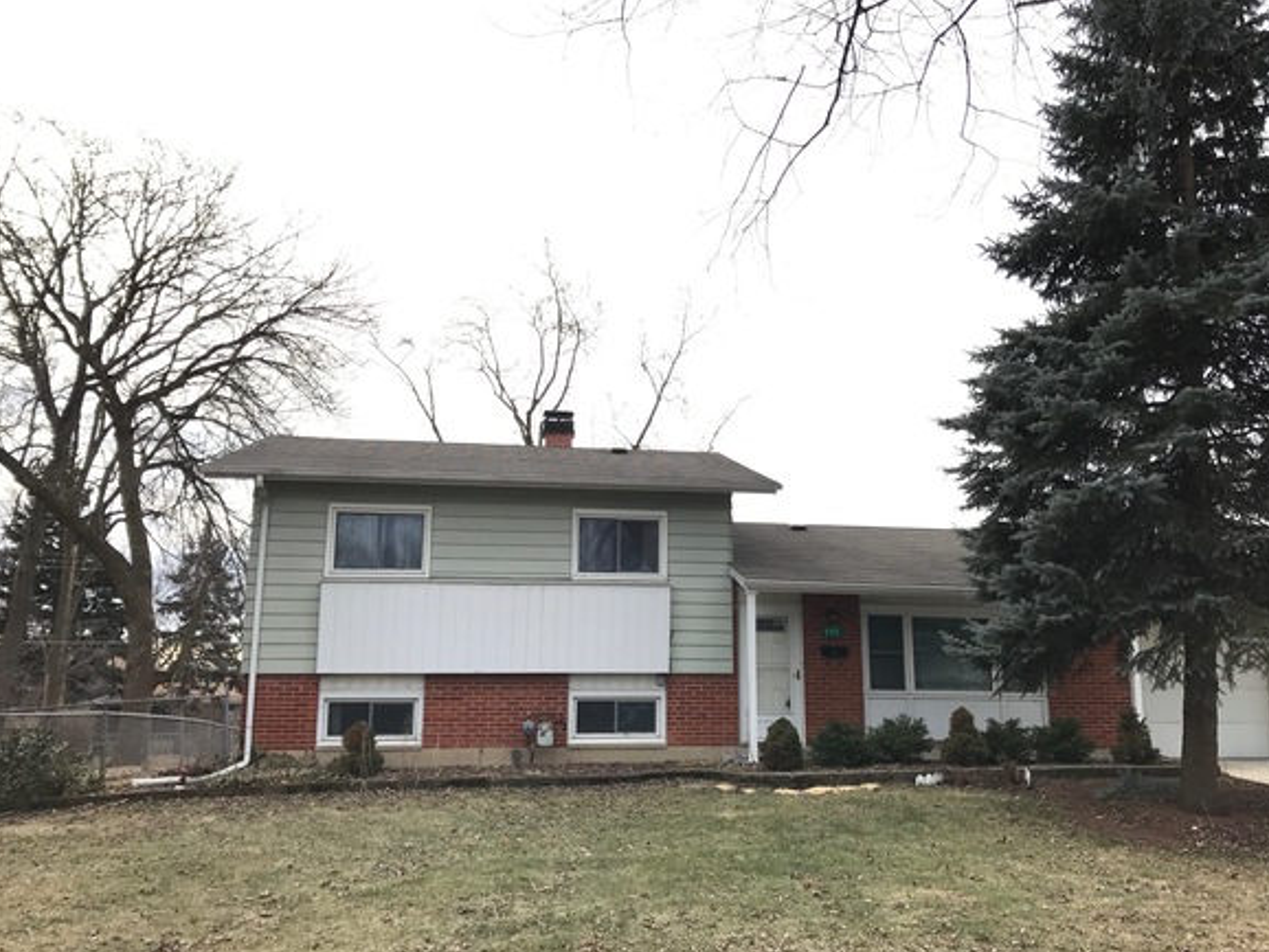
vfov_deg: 45.4
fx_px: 1137
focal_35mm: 31
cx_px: 685
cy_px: 507
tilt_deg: +11.6
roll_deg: -0.3
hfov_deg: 58.3
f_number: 1.8
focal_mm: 3.99
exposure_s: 1/1623
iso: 20
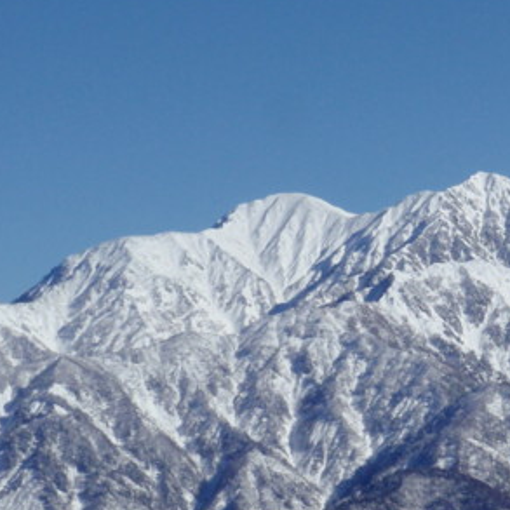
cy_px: 329
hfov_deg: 7.1
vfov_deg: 7.1
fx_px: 4100
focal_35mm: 246
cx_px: 489
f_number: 6.3
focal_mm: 18.2
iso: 64
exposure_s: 1/800
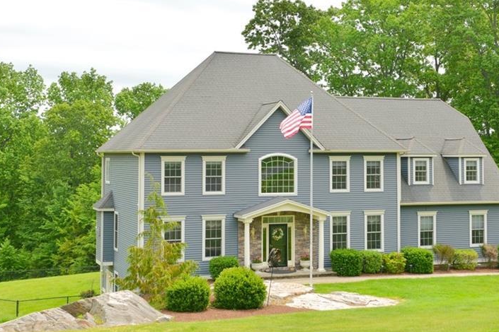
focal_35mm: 61
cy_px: 128
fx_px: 845
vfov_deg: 22.2
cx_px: 297
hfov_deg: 32.8
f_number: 8
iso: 500
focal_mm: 42
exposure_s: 1/800
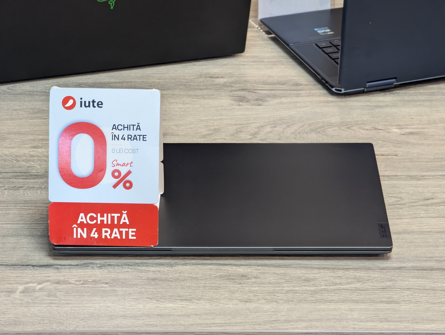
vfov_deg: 12.7
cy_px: 168
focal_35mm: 117
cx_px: 222
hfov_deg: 16.8
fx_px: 1506
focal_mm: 19
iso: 464
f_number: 3.5
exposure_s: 1/46.7
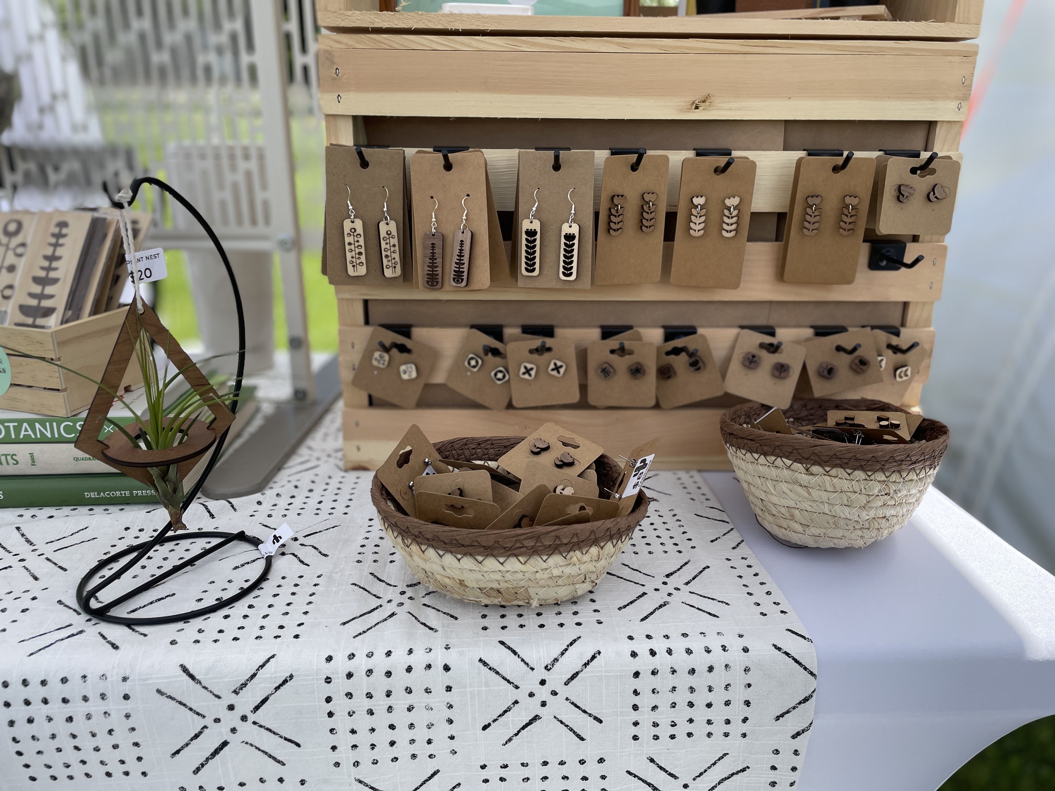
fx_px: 792
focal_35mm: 26
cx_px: 528
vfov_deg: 53.1
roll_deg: -0.8
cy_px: 396
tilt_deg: -21.2
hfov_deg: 67.3
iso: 50
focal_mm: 4.2
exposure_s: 1/2564
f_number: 1.6
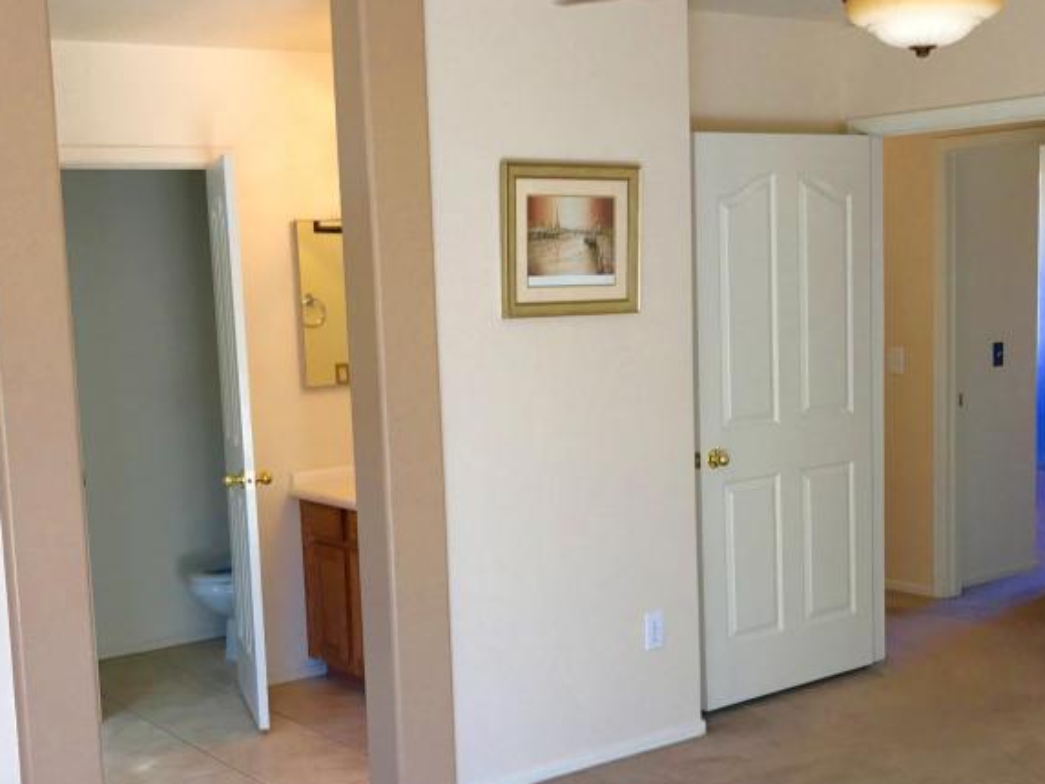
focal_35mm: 50
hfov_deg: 38.2
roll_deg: +1.7
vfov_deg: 29.0
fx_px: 1510
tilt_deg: -7.8
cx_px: 503
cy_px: 490
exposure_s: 1/60
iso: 25
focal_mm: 3.99
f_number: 1.8
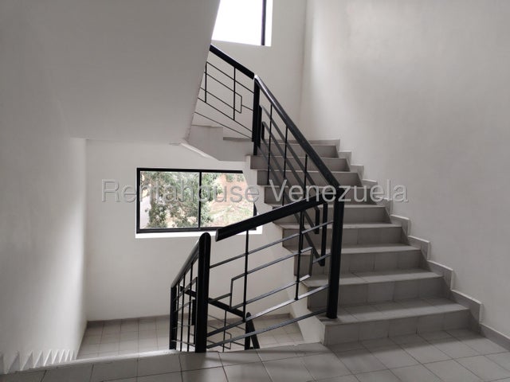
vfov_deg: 48.2
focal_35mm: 29
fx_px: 427
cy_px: 191
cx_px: 255
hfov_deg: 61.7
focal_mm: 4.75
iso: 362
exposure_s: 1/30
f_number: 1.8
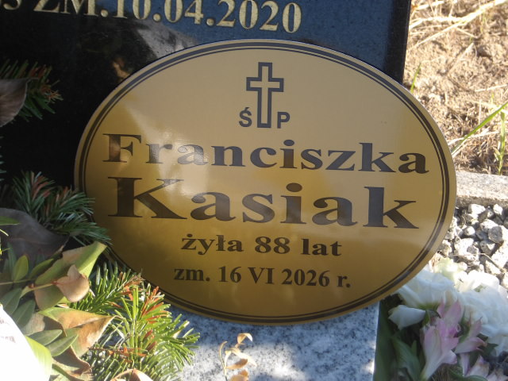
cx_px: 254
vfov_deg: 13.7
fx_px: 1585
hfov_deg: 18.2
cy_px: 190
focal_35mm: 108
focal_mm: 19.6
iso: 100
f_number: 6.6
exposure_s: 1/96
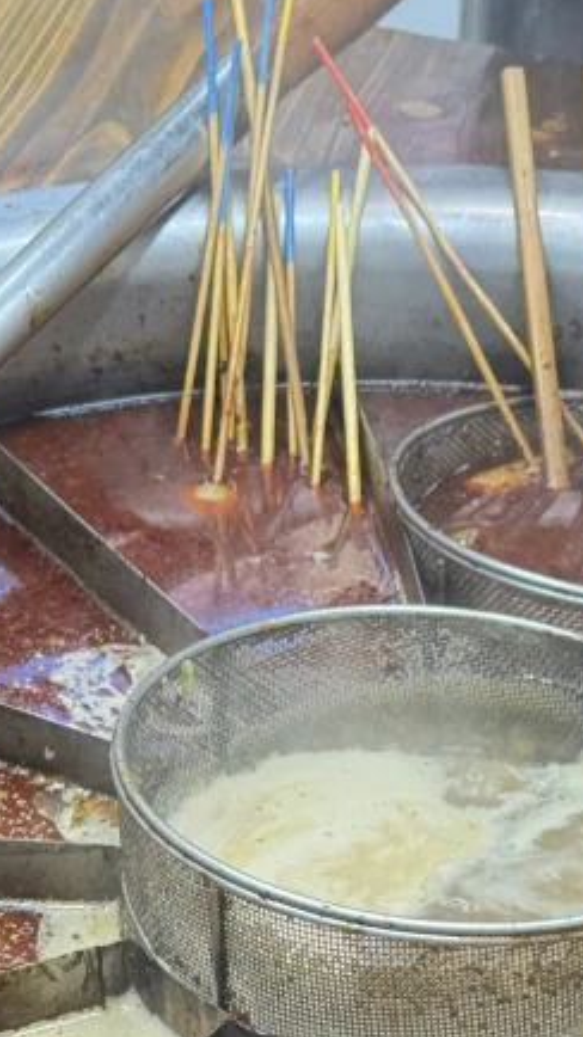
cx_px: 380
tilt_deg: -36.6
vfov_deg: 16.3
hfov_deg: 9.3
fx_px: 3574
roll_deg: -2.0
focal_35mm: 130
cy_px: 946
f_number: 1.78
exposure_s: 1/50
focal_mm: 6.76
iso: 100
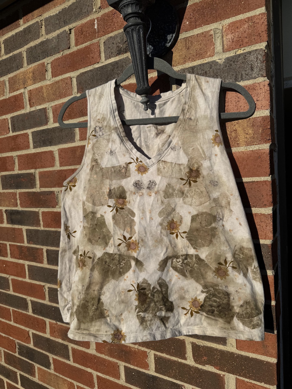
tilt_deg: -2.8
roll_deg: +3.7
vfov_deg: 71.6
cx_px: 146
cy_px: 194
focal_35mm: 24
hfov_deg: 56.8
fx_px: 270
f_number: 1.78
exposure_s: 1/9009
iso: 80
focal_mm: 6.76
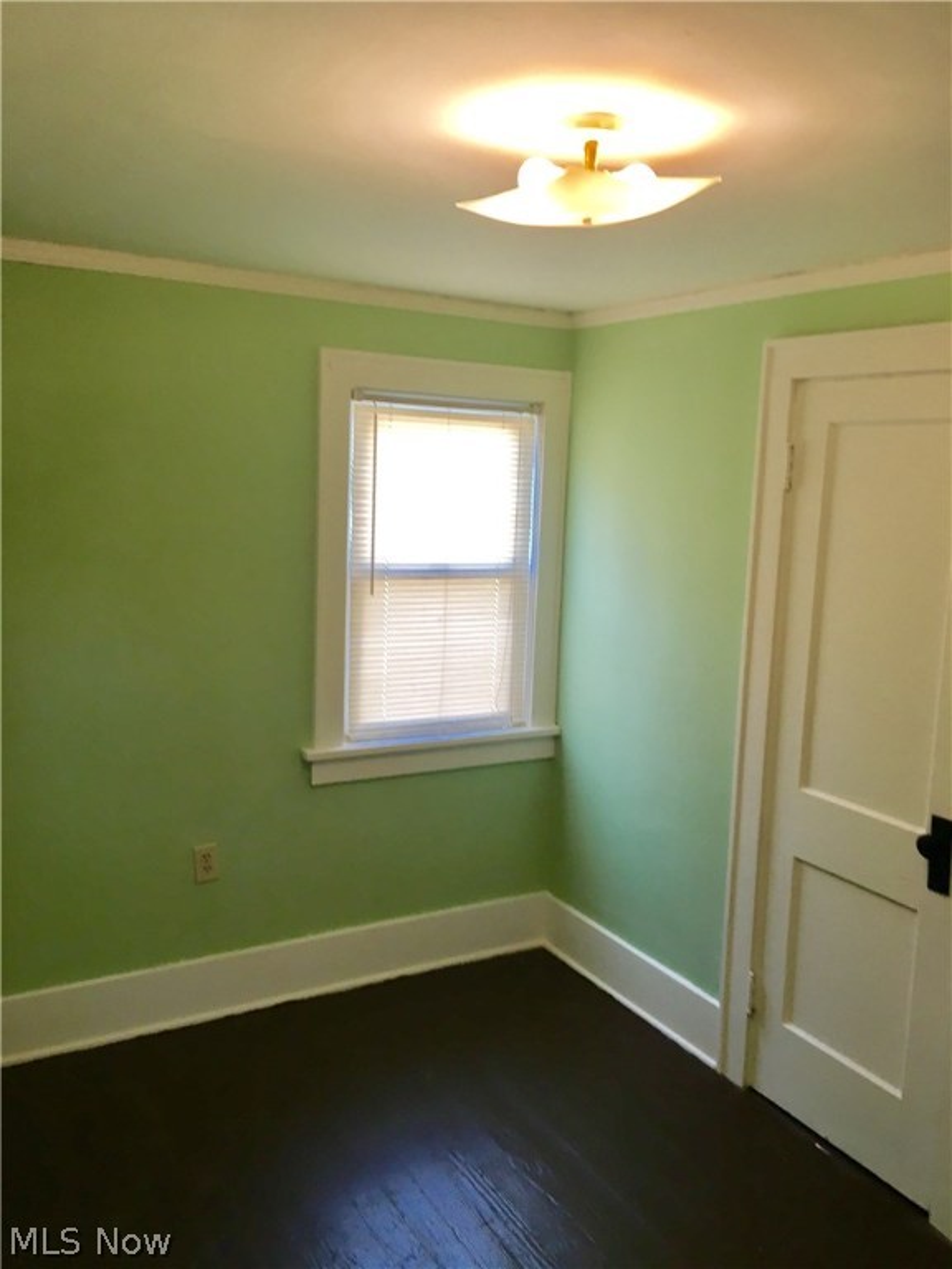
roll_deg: -2.9
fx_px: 1063
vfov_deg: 61.7
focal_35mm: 29
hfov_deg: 48.2
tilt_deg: -6.4
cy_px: 634
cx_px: 476
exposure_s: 1/40
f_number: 2.2
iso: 25
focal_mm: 4.15
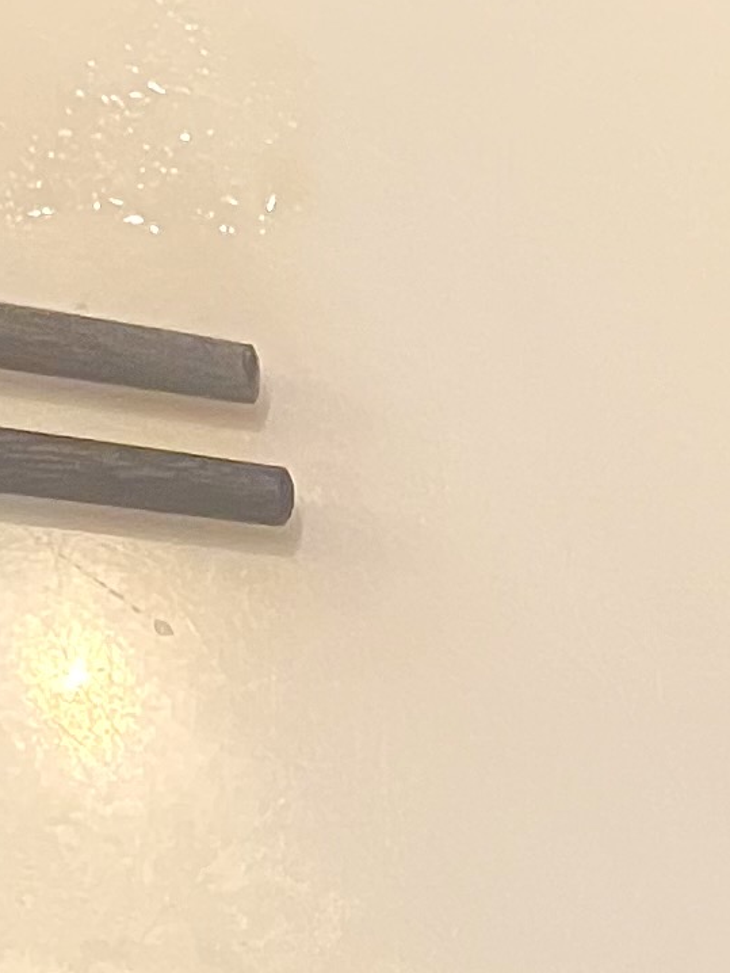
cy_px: 2697
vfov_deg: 10.5
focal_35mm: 146
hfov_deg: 9.1
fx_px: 4103
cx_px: 1759
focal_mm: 5.1
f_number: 1.6
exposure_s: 1/60
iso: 250
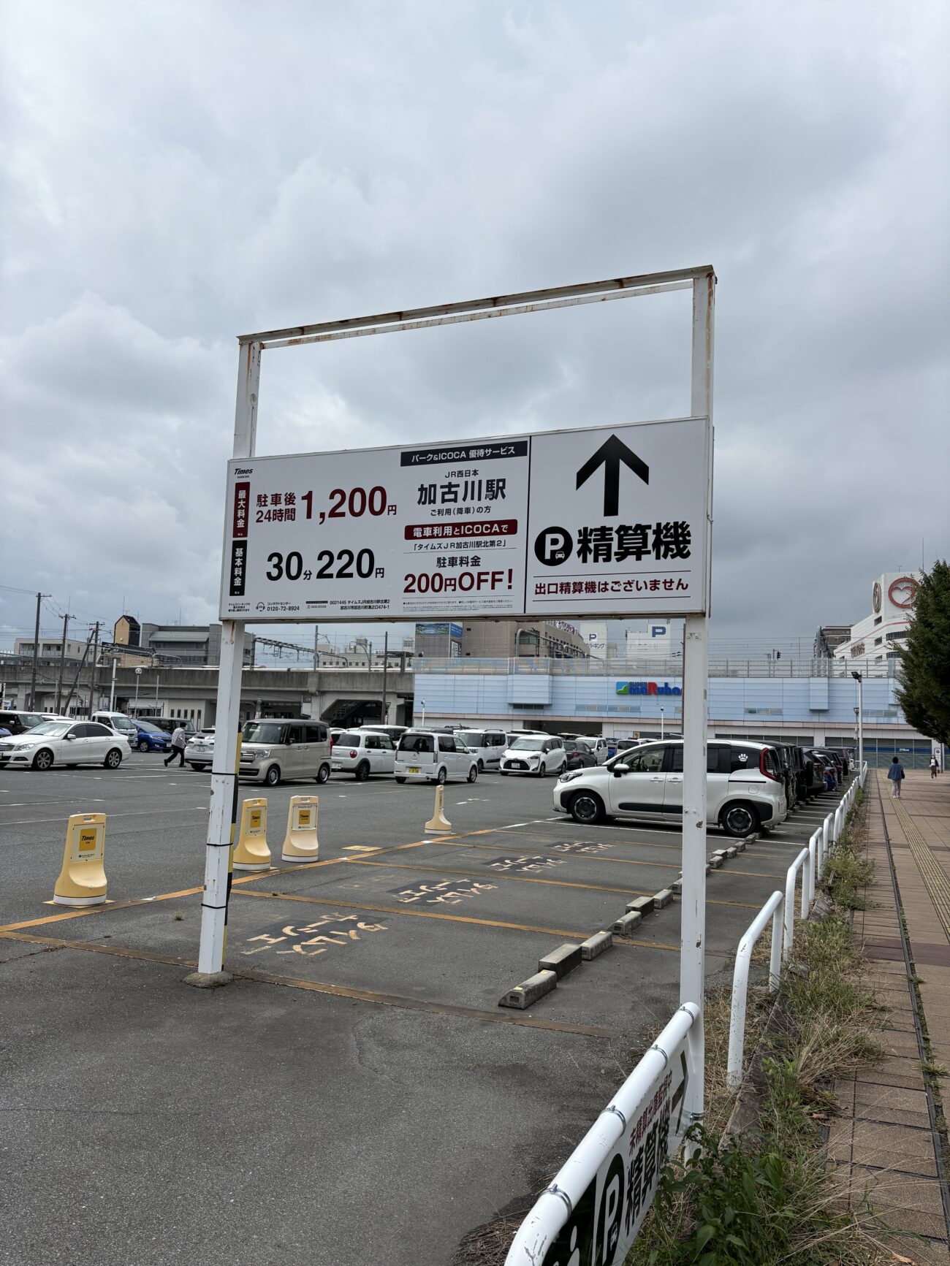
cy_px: 633
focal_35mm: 26
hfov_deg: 53.1
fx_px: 951
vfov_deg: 67.3
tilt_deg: +6.1
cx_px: 475
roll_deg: -2.5
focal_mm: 5.96
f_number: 1.6
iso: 50
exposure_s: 1/4608
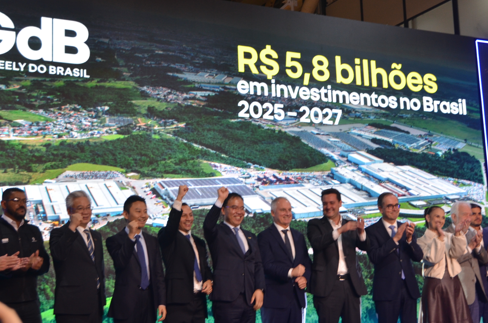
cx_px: 270
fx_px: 866
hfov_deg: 31.5
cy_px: 134
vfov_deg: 21.1
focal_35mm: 64
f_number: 4
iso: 400
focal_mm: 28
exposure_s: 1/60
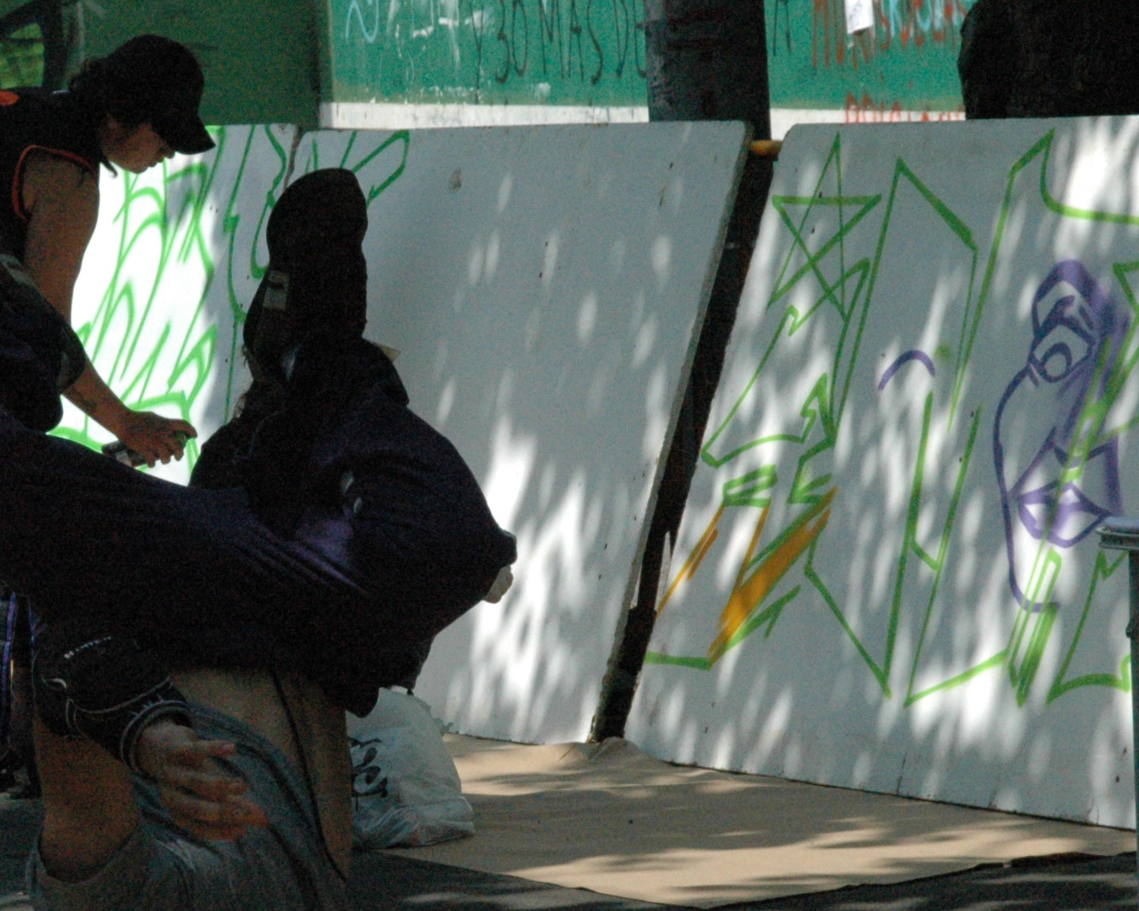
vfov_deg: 6.2
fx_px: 8394
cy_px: 529
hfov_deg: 7.8
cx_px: 350
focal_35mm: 249
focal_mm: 78
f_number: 14
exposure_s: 1/800
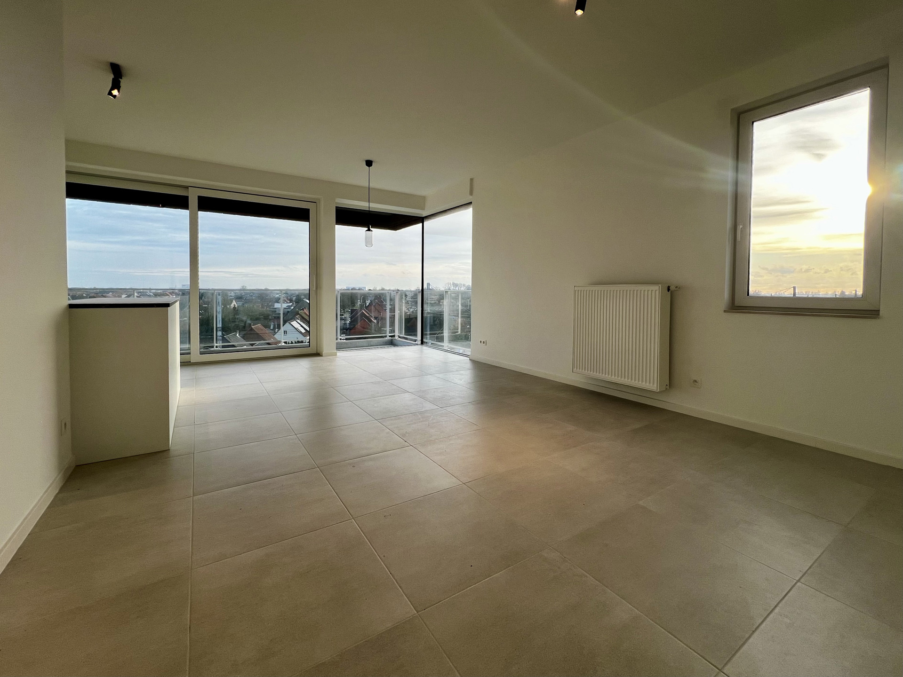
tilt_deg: -6.1
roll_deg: -0.4
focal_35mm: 13
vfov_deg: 89.9
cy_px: 338
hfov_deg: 106.2
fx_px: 339
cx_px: 452
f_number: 1.8
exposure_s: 1/238
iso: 32
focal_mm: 1.57
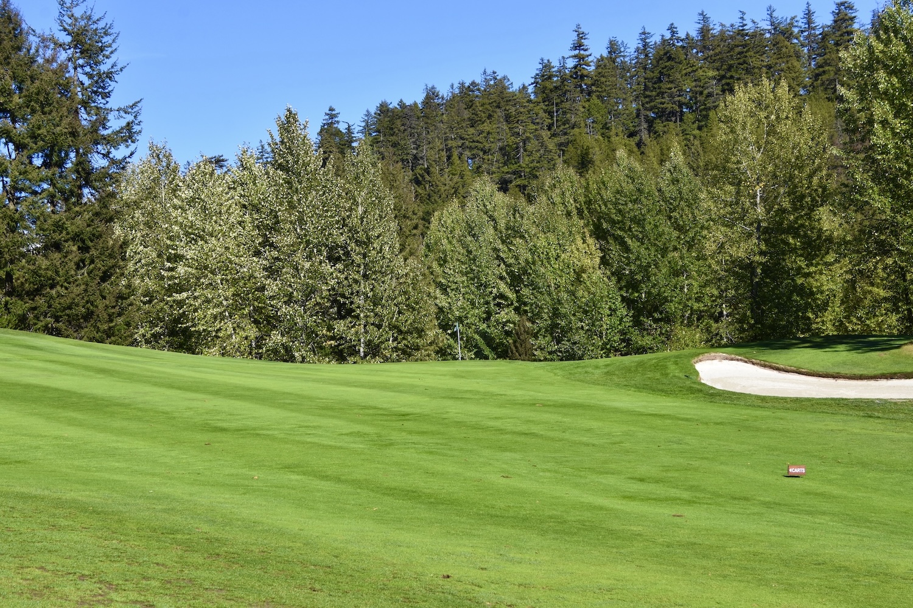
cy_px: 304
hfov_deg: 29.2
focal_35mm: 69
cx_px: 456
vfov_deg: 19.7
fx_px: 1750
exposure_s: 1/500
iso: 220
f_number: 8
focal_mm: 46
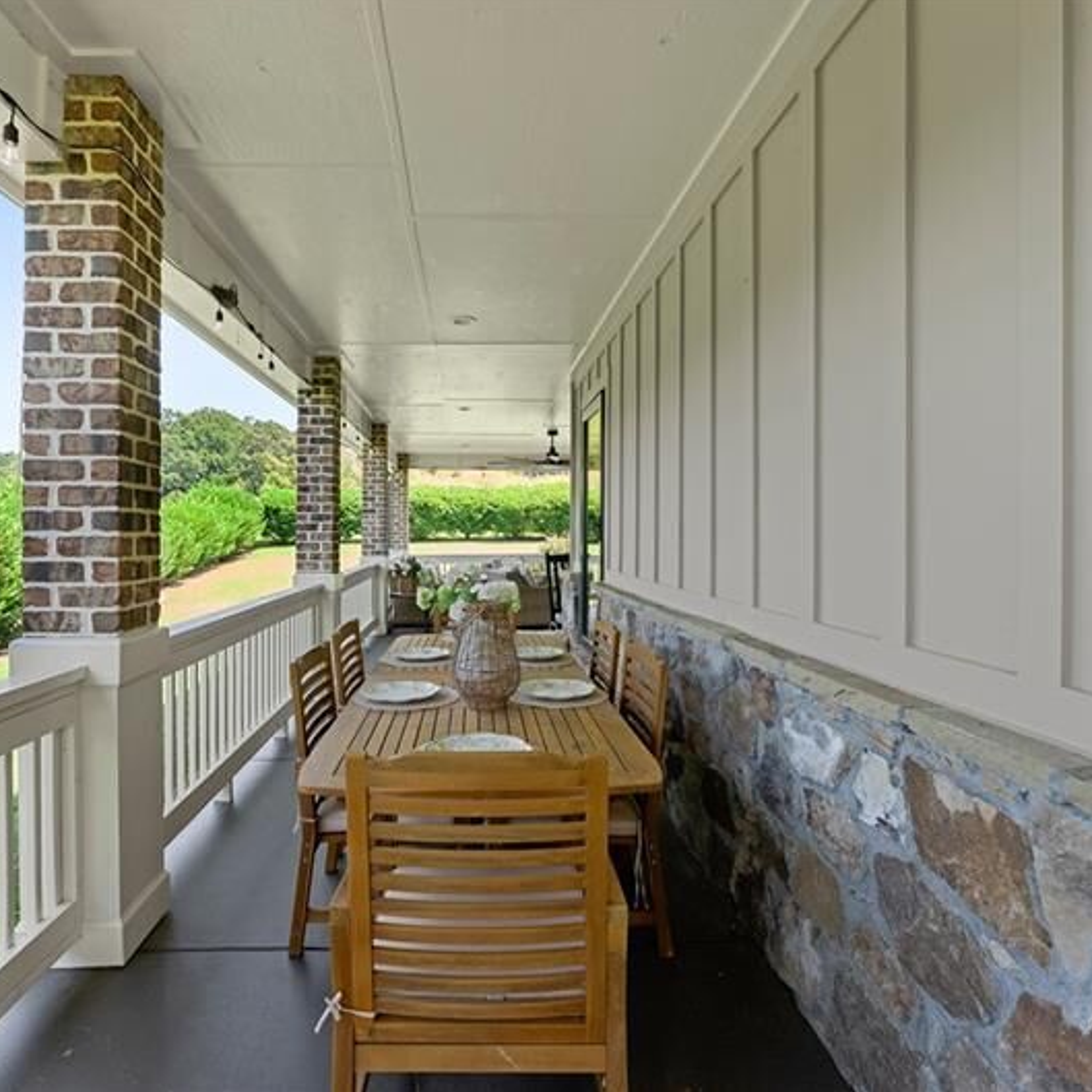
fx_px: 642
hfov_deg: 80.4
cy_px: 544
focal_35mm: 18
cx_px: 487
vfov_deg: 80.7
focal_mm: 14
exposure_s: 1/200
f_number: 7.1
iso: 800
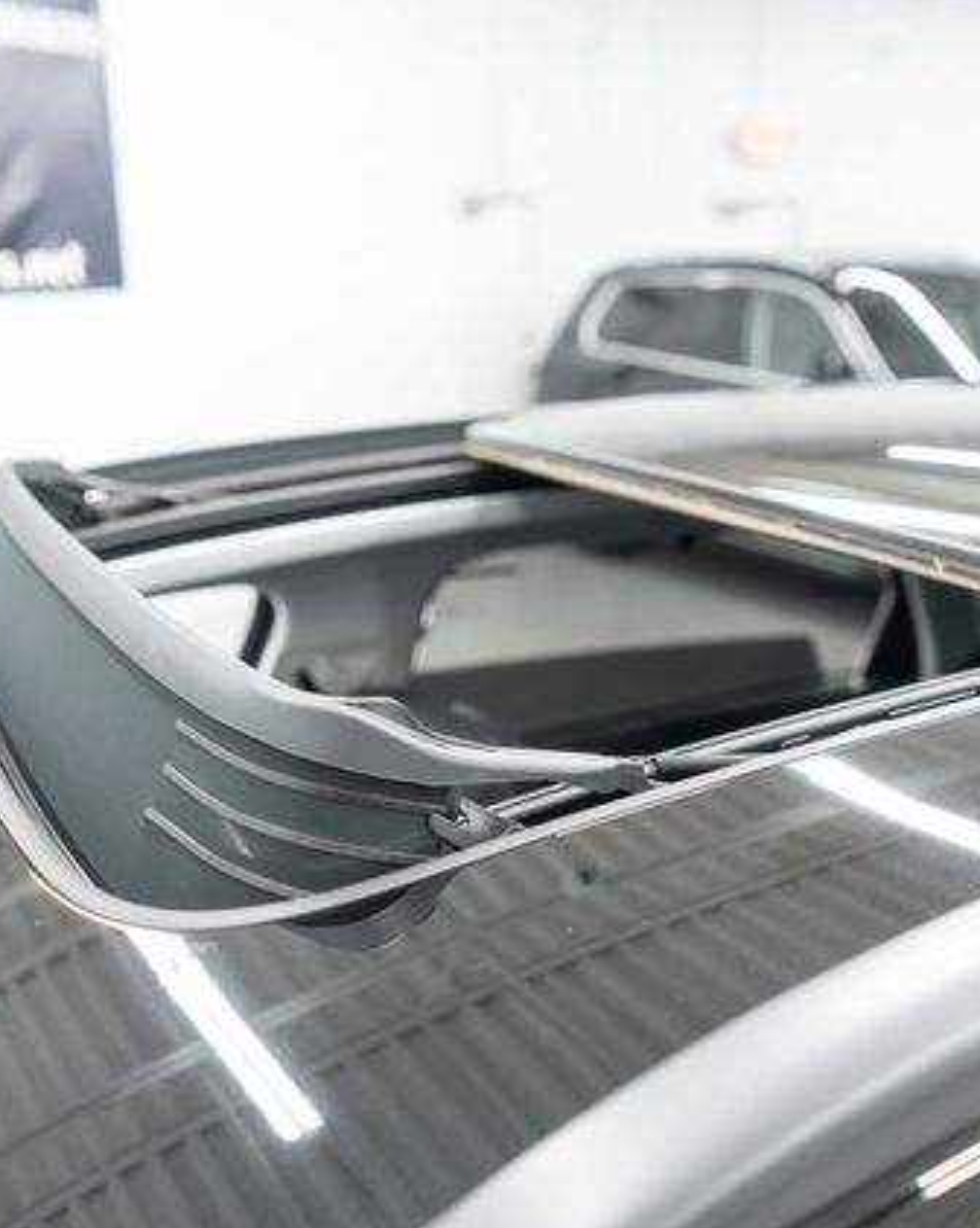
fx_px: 1452
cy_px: 617
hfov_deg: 37.2
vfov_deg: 45.8
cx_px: 572
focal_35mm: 40
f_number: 3.2
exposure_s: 1/40
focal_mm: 28
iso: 800
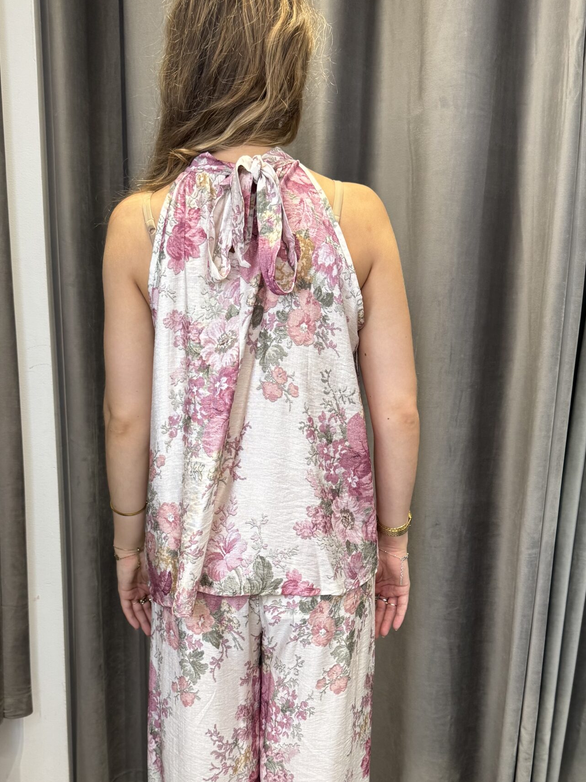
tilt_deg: -10.7
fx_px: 813
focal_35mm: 36
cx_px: 263
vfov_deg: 50.8
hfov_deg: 39.6
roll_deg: -0.5
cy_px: 495
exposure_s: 1/50
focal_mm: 6.76
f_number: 1.78
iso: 250
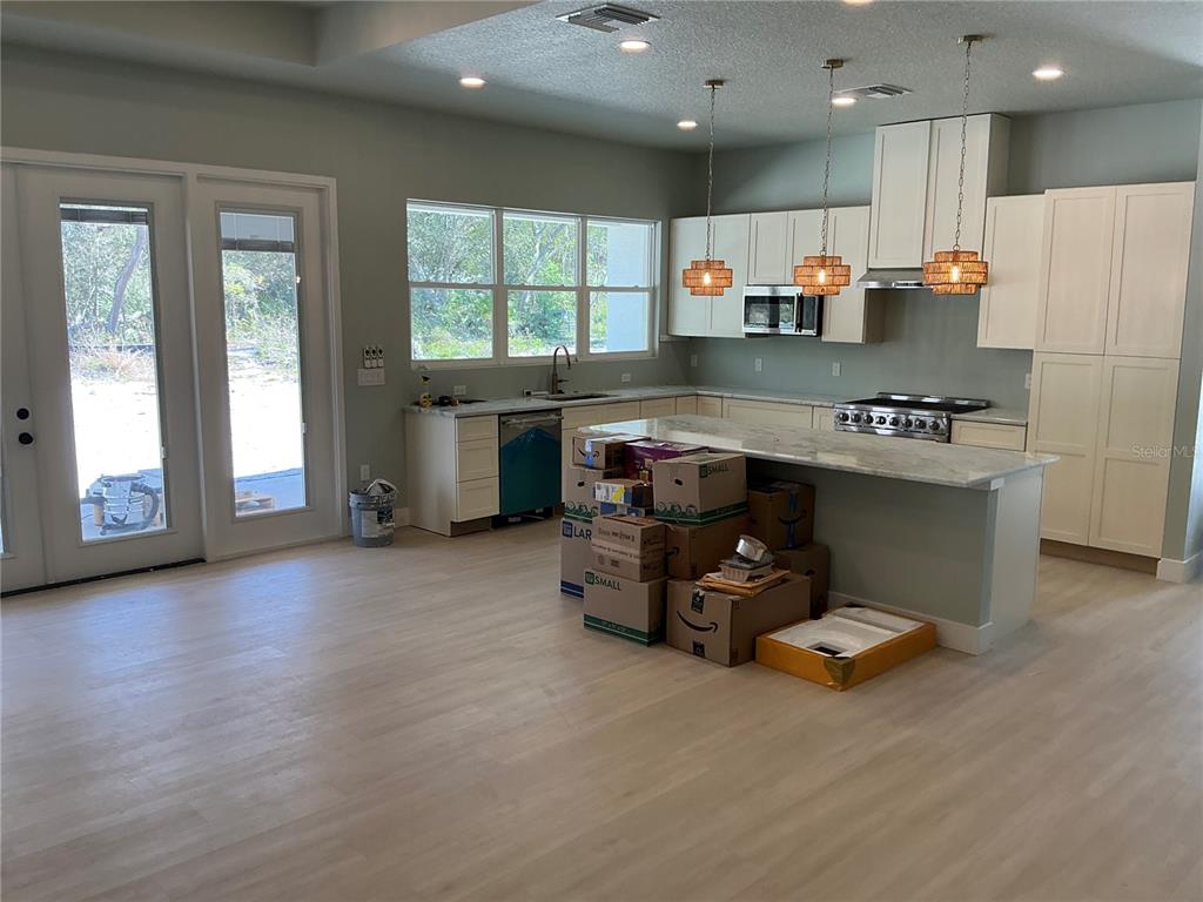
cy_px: 451
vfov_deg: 49.7
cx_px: 602
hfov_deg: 63.4
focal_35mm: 28
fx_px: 973
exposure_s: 1/120
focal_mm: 3
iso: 40
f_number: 1.8
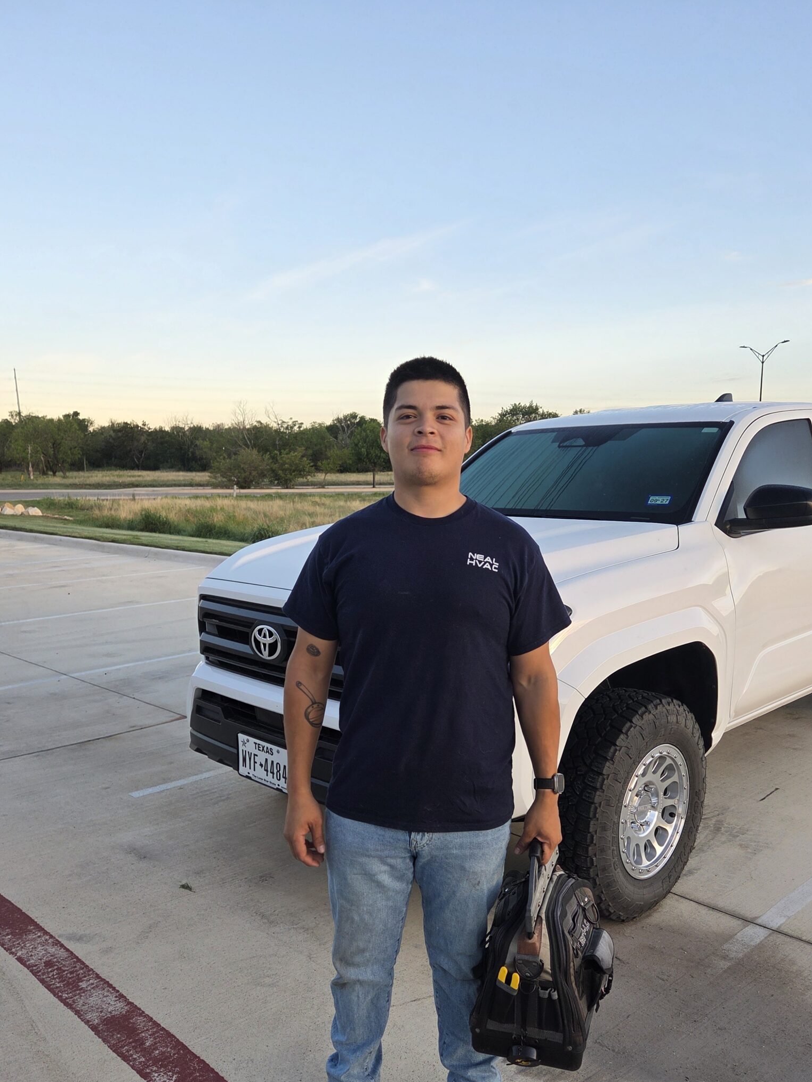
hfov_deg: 48.2
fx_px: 907
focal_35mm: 29
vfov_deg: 61.1
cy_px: 654
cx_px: 435
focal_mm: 5.4
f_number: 1.8
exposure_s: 1/180
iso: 32
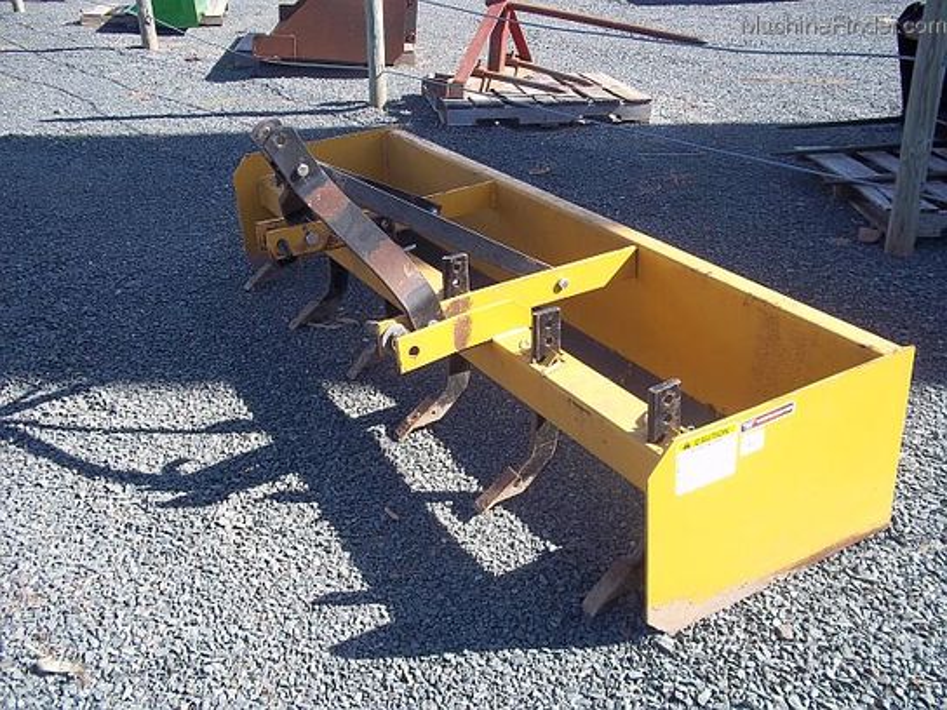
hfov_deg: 51.4
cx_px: 474
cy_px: 355
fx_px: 985
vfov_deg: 39.7
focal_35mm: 36
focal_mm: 6.5
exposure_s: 1/400
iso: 80
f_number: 3.1
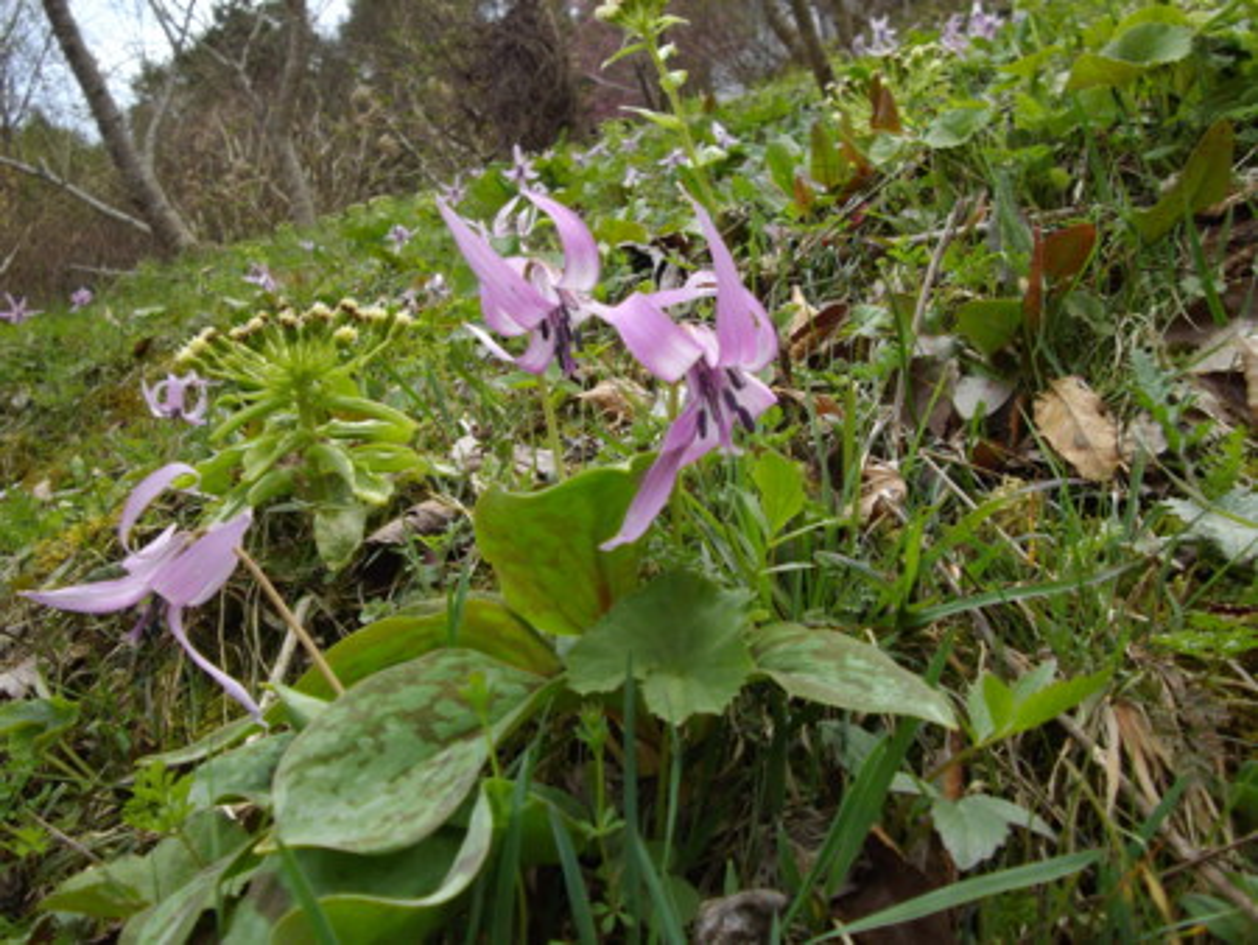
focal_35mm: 32
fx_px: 1164
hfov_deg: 56.8
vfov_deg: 44.2
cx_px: 629
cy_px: 472
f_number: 3.5
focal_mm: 5.8
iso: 100
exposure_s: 1/320
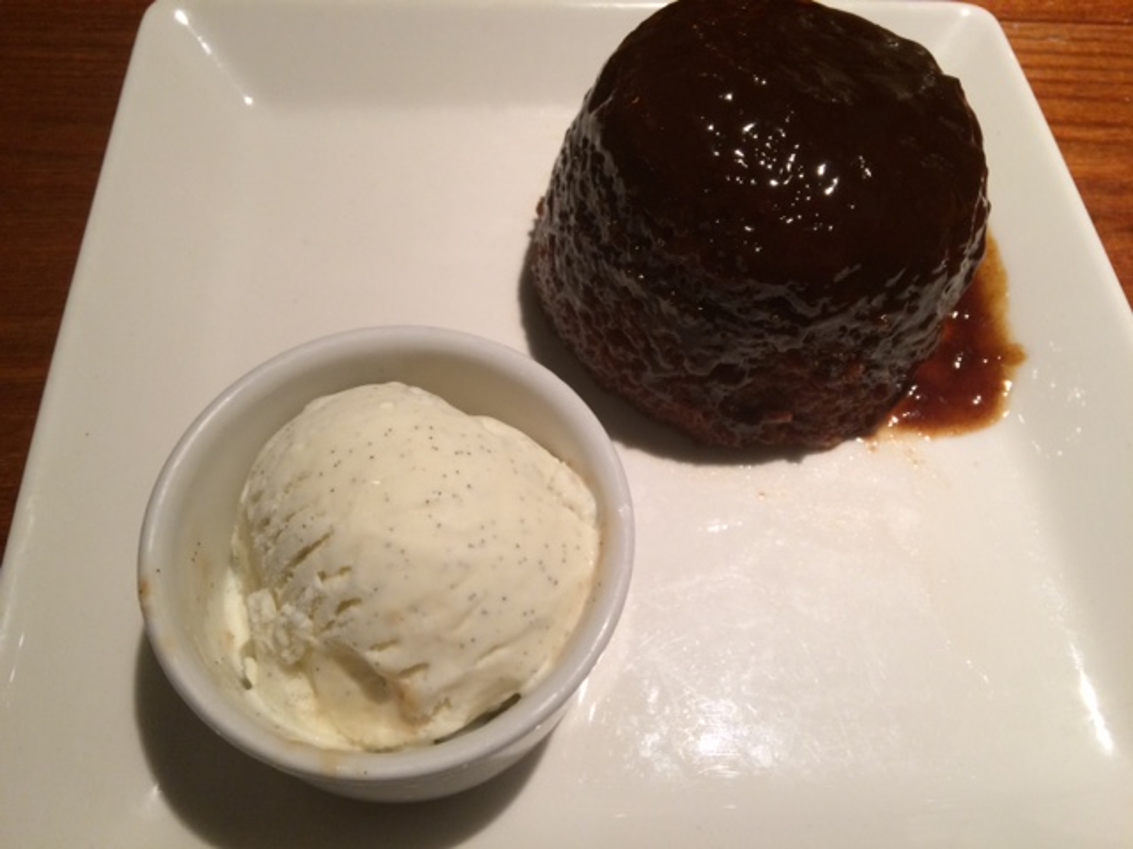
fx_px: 949
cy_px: 424
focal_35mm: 29
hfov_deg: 61.7
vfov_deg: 48.2
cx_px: 566
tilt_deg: -57.5
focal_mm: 4.15
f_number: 2.2
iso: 160
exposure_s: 1/33
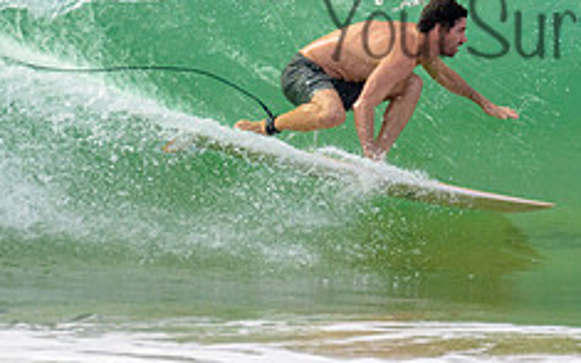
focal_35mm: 1508
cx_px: 576
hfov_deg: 1.4
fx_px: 23884
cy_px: 1
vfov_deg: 0.9
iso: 1250
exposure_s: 1/2000
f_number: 11
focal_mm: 600
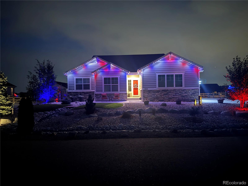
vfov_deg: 56.8
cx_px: 124
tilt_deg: +1.1
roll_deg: +1.0
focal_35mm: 24
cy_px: 93
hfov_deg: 71.6
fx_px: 172
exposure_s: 1/5
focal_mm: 6.76
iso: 1600
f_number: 1.78
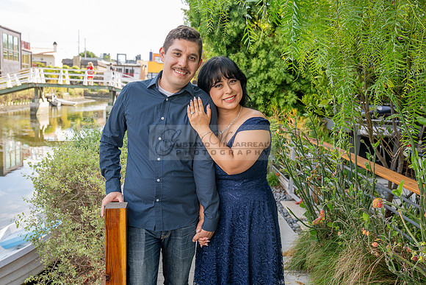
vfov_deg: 38.6
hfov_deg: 55.3
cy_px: 142
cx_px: 213
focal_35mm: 34
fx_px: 406
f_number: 5
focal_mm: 33.5
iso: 200
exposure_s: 1/200
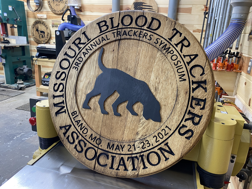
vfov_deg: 53.1
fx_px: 189
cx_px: 126
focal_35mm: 26
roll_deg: -3.6
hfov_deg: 67.3
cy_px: 94
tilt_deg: -17.2
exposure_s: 1/60
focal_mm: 4.25
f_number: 1.8
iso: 100
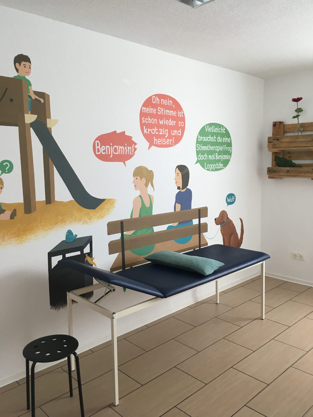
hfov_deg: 48.2
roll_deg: +1.7
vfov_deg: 61.7
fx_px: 350
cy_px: 208
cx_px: 156
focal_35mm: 29
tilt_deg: -8.2
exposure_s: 1/33
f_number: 2.2
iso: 32
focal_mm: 4.15
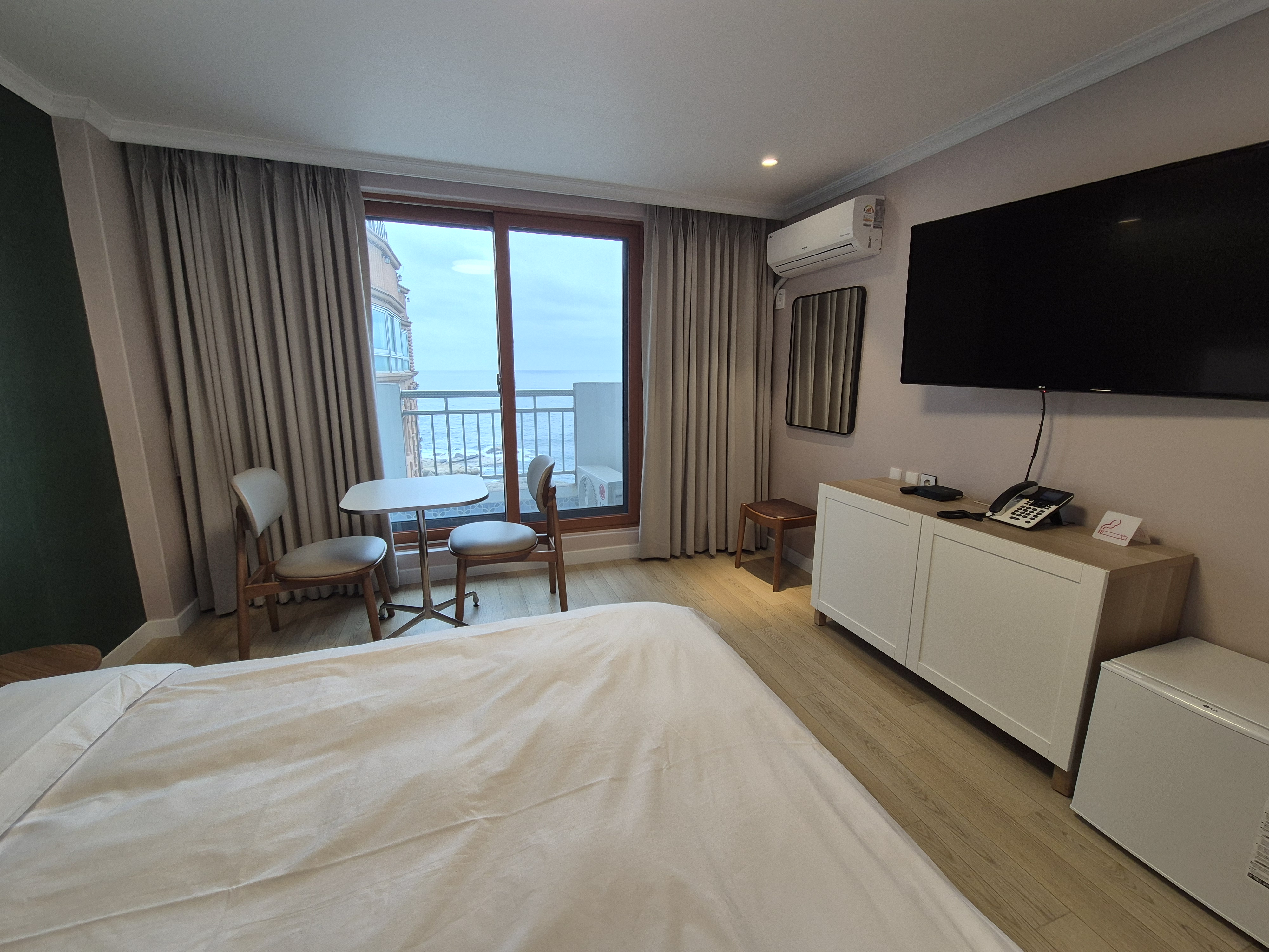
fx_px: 477
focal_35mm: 13
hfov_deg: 106.2
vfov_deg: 89.9
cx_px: 634
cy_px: 476
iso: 64
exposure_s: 1/120
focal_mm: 2.2
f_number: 2.2
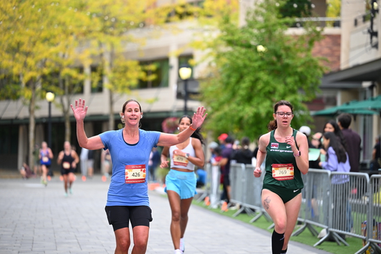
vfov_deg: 9.8
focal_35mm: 140
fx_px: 1482
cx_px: 190
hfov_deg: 14.6
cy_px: 127
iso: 640
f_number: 2.8
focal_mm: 140
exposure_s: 1/1600
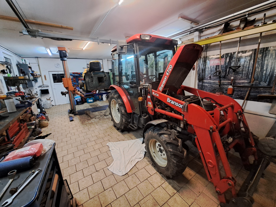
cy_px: 104
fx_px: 104
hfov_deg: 106.2
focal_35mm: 13
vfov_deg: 89.9
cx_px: 138
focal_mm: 1.74
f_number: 2.2
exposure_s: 1/25
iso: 400
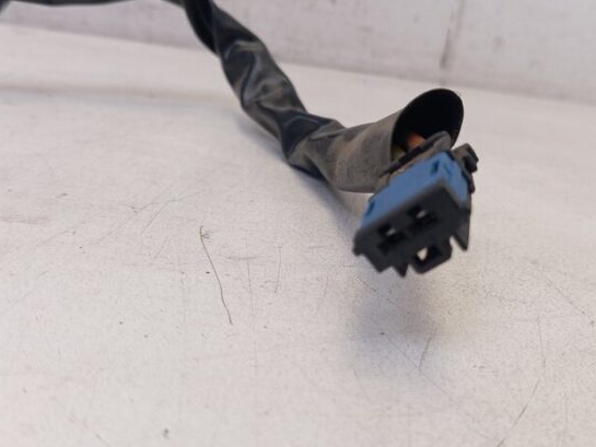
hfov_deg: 51.3
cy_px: 237
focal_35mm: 36
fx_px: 620
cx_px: 316
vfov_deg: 39.7
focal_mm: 4.22
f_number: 1.8
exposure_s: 1/33.3
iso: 217
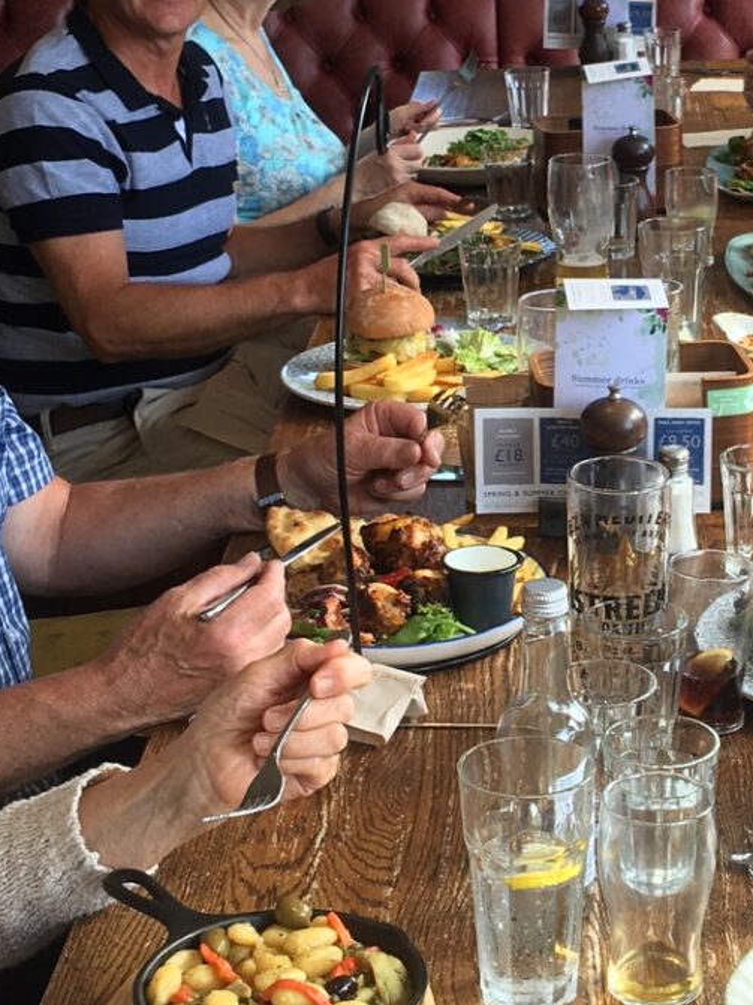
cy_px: 371
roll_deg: +1.6
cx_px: 576
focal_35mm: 83
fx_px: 2408
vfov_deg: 23.5
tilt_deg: -15.3
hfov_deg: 17.7
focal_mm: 4.15
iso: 25
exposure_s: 1/50
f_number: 2.2
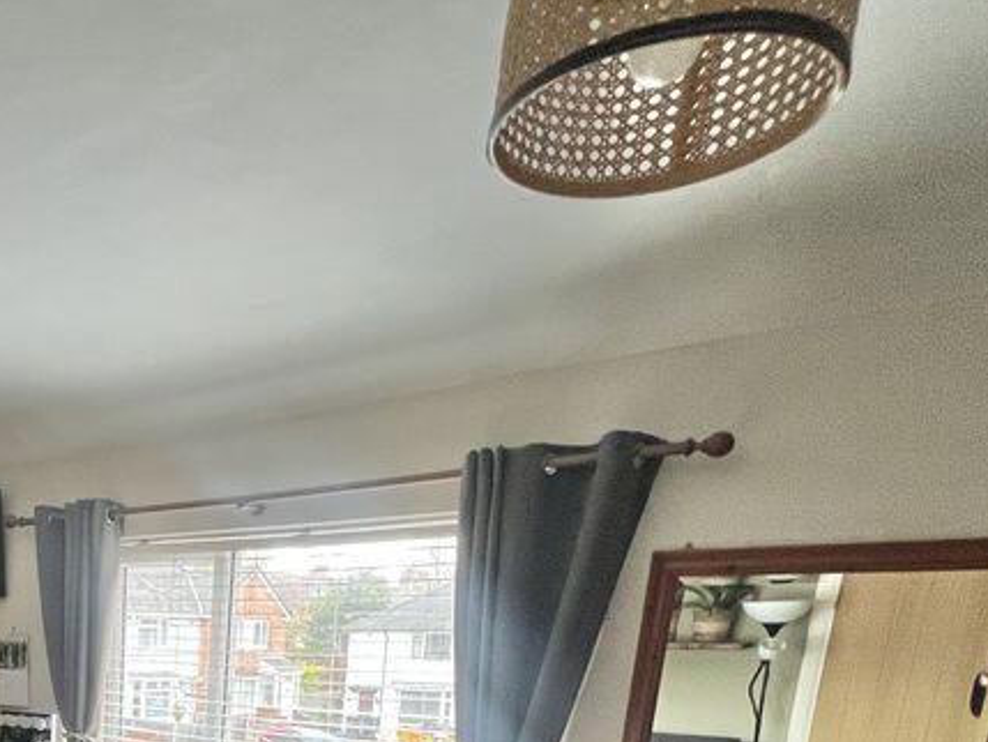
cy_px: 866
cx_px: 28
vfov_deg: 36.4
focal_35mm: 31
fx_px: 885
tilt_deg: -13.2
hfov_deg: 49.1
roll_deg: +0.0
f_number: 1.8
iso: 250
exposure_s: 1/71
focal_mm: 1.57
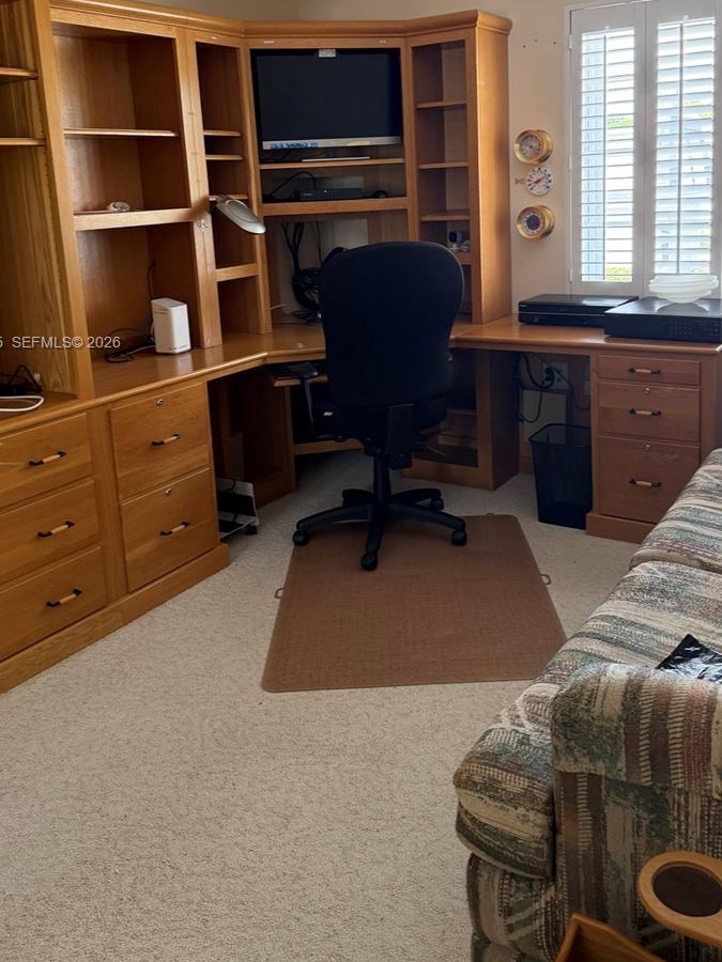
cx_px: 404
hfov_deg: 44.1
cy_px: 344
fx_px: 890
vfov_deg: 55.9
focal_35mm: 32
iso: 200
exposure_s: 1/100
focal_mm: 6.76
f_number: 1.78
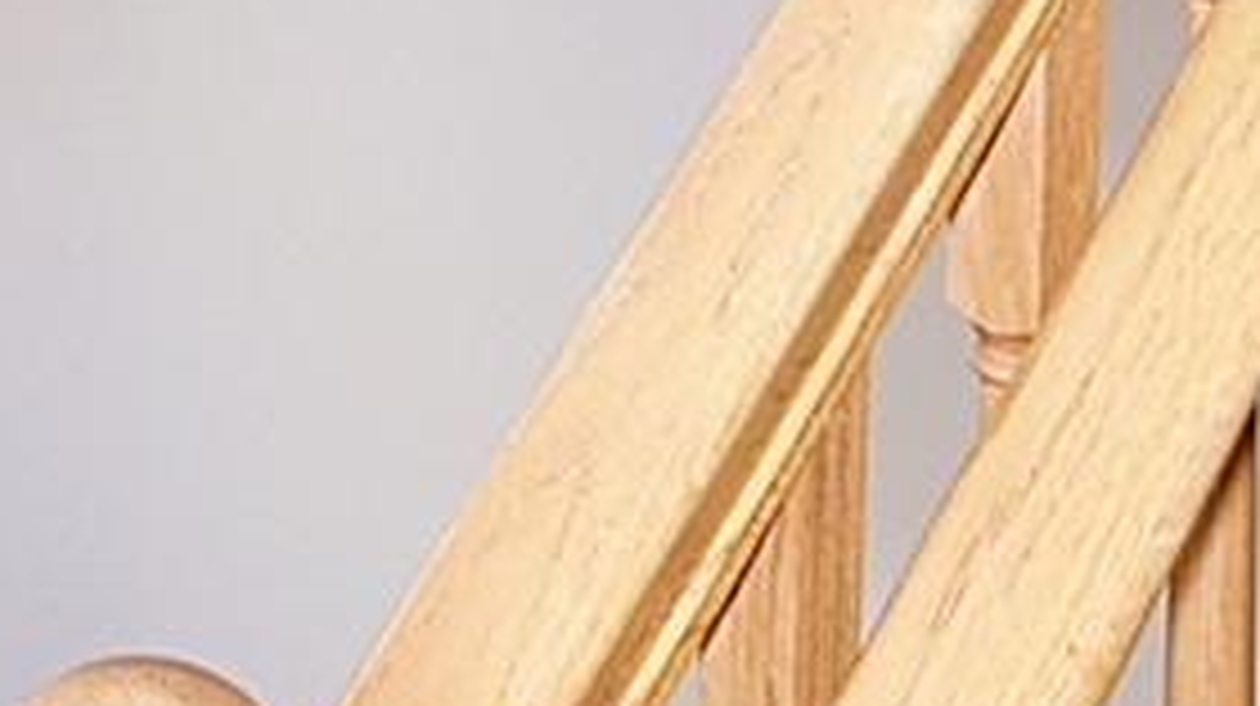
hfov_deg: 22.0
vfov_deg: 11.0
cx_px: -184
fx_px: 3038
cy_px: -1048
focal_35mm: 91
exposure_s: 1/125
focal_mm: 10
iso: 400
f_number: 5.6
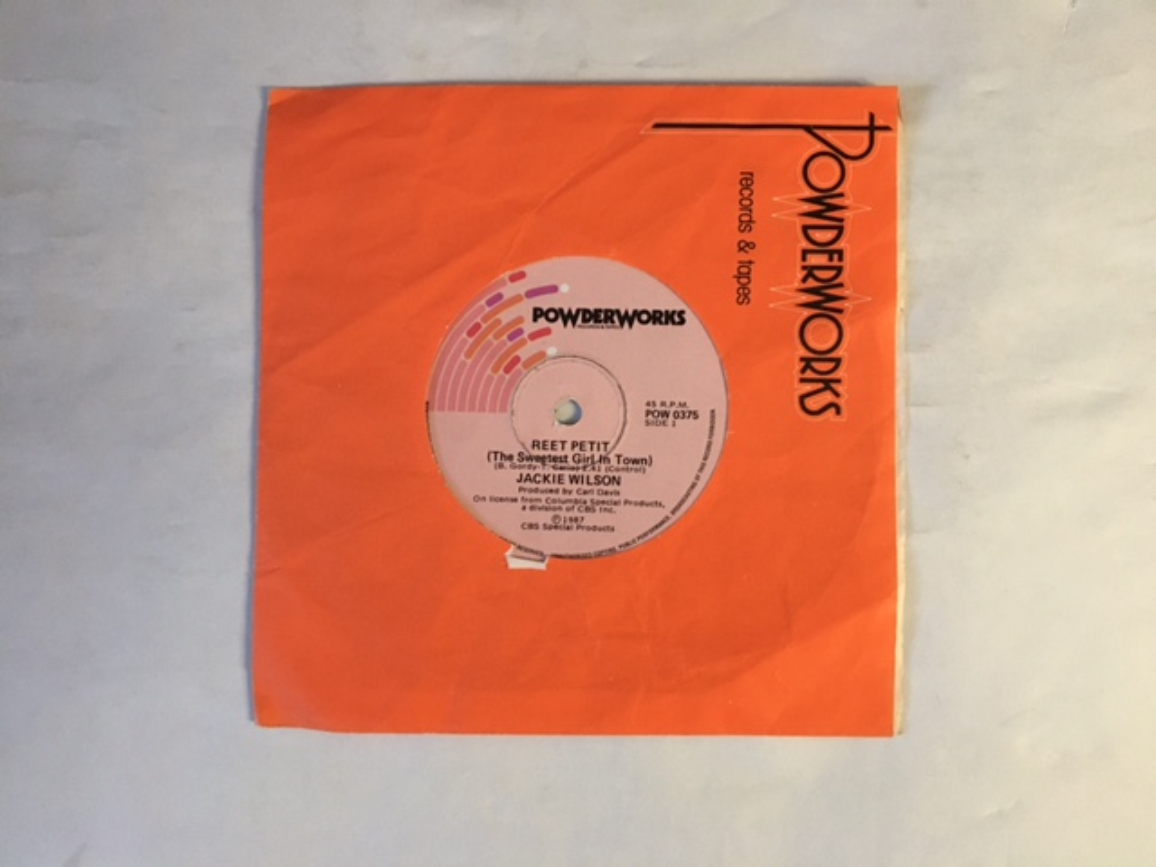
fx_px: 968
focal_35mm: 29
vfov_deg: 48.2
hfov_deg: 61.7
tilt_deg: -85.4
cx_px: 578
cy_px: 434
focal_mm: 4.15
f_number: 2.2
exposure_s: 1/20
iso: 200
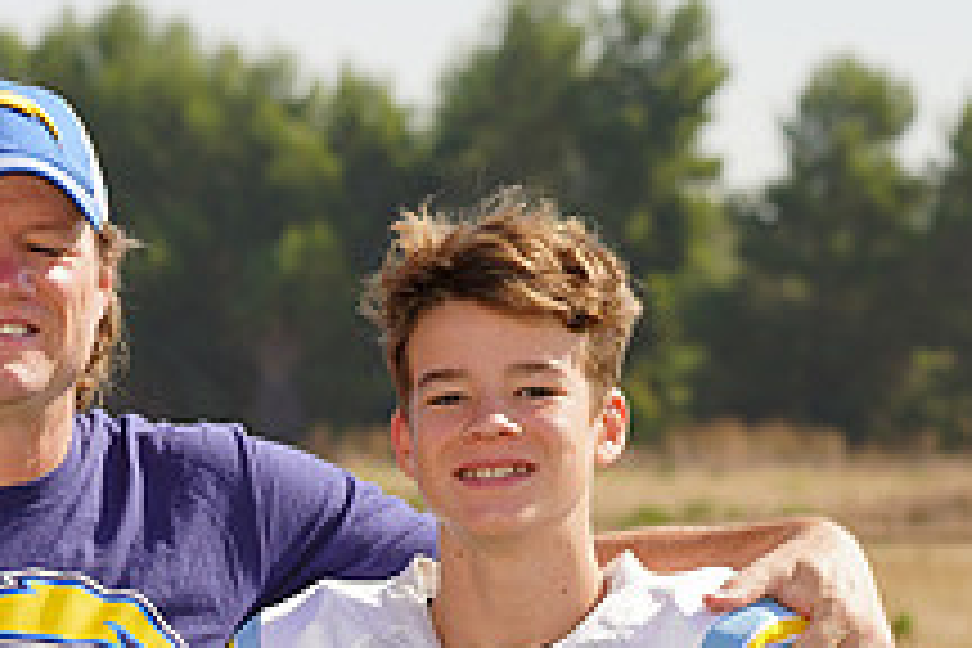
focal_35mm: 320
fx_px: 8639
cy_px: 819
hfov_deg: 6.4
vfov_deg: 4.3
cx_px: 108
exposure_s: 1/250
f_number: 8
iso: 100
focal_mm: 119
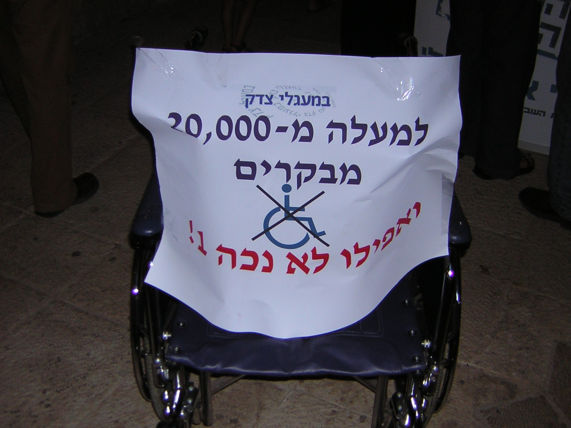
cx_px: 286
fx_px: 709
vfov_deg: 33.6
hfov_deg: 43.9
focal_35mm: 43
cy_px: 214
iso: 50
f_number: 2.8
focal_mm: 5.6
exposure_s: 1/60.1
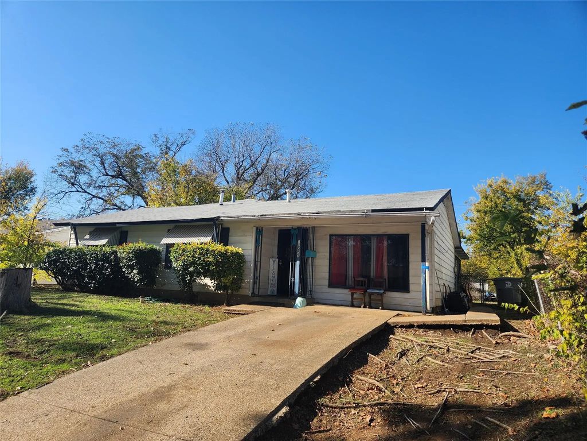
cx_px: 294
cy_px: 220
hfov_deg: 73.9
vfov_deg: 58.9
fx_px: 390
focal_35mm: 23
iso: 20
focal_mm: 5.4
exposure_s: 1/1139
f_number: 1.8
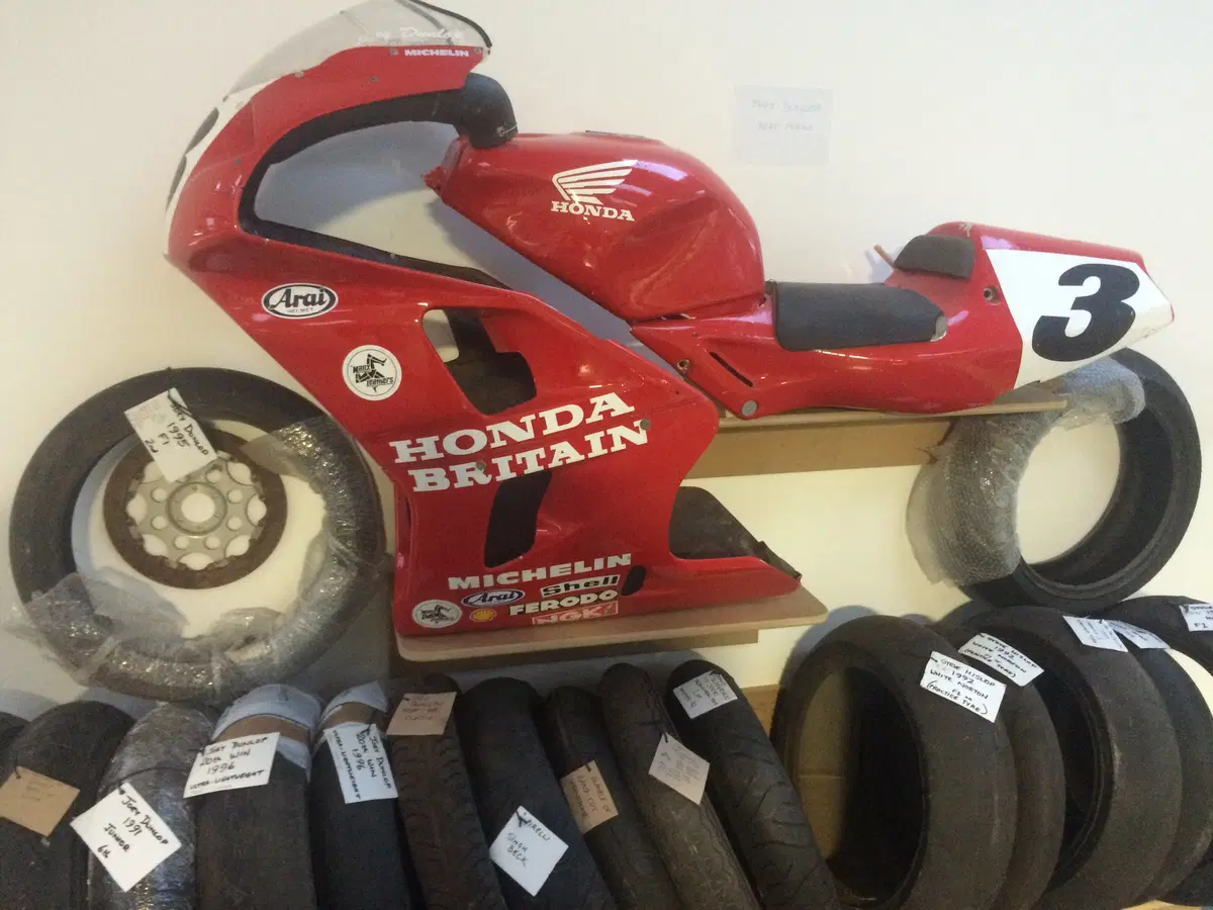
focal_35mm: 29
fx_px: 1016
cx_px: 606
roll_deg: -0.7
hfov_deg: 61.7
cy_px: 455
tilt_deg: -14.2
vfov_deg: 48.2
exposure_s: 1/20
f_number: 2.2
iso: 320
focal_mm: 4.15
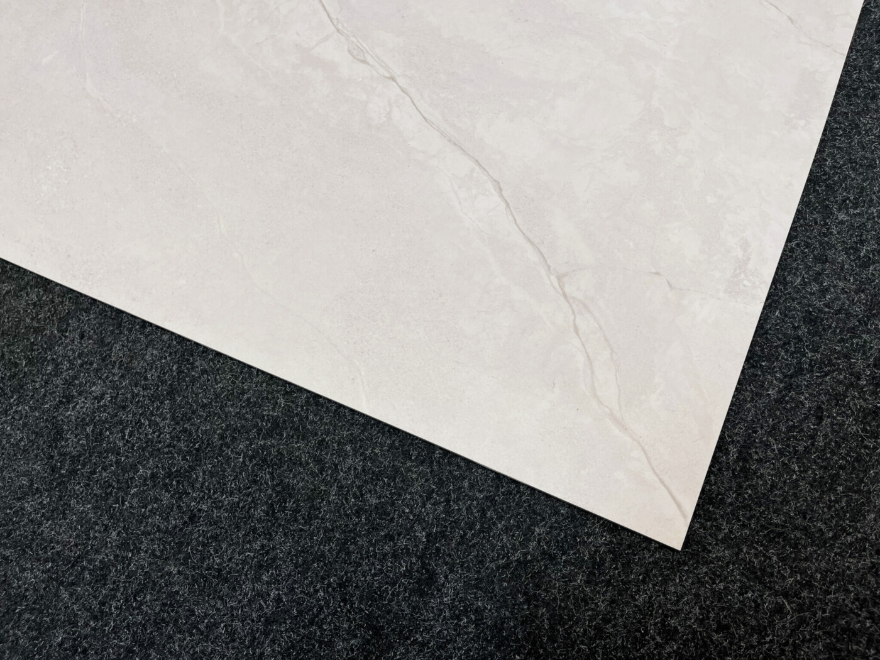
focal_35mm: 26
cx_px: 440
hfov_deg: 67.3
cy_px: 330
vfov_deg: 53.1
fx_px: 661
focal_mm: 5.1
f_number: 1.6
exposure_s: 1/487
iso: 50
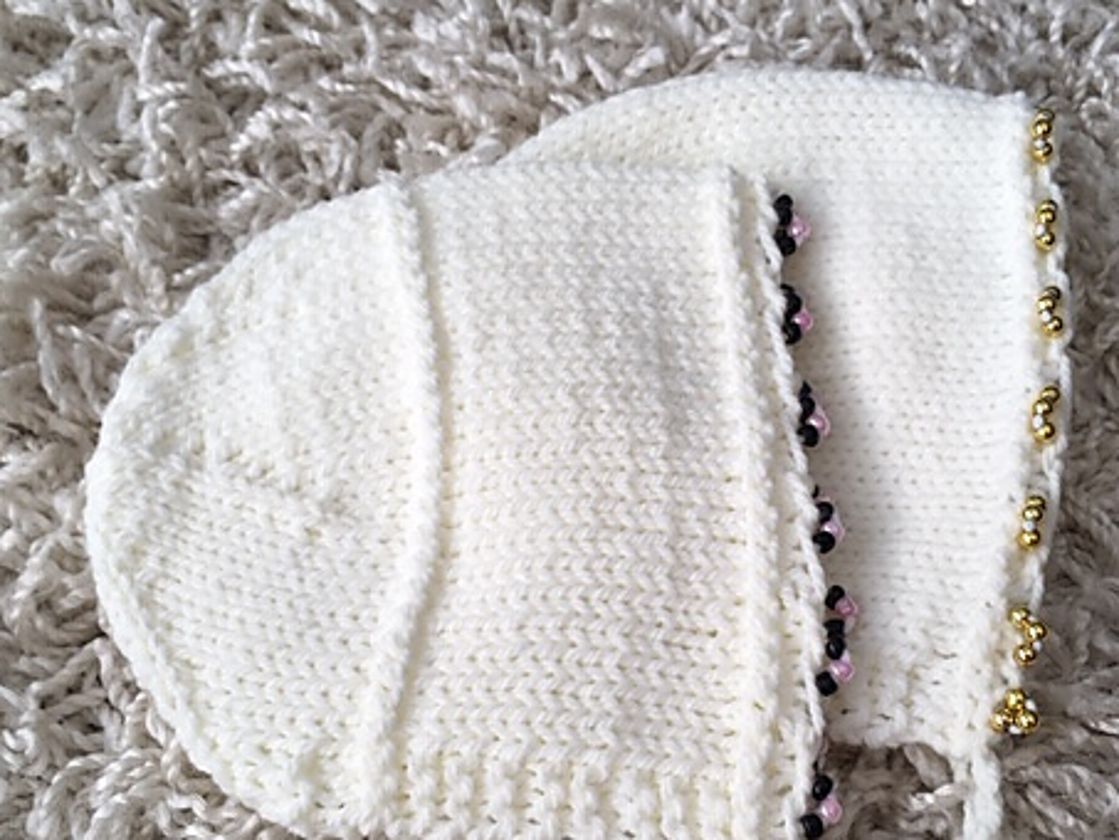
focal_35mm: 41
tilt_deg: -62.6
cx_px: 657
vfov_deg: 35.0
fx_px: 1326
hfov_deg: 45.6
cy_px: 529
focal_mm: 4.15
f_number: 2.2
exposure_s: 1/60
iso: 25
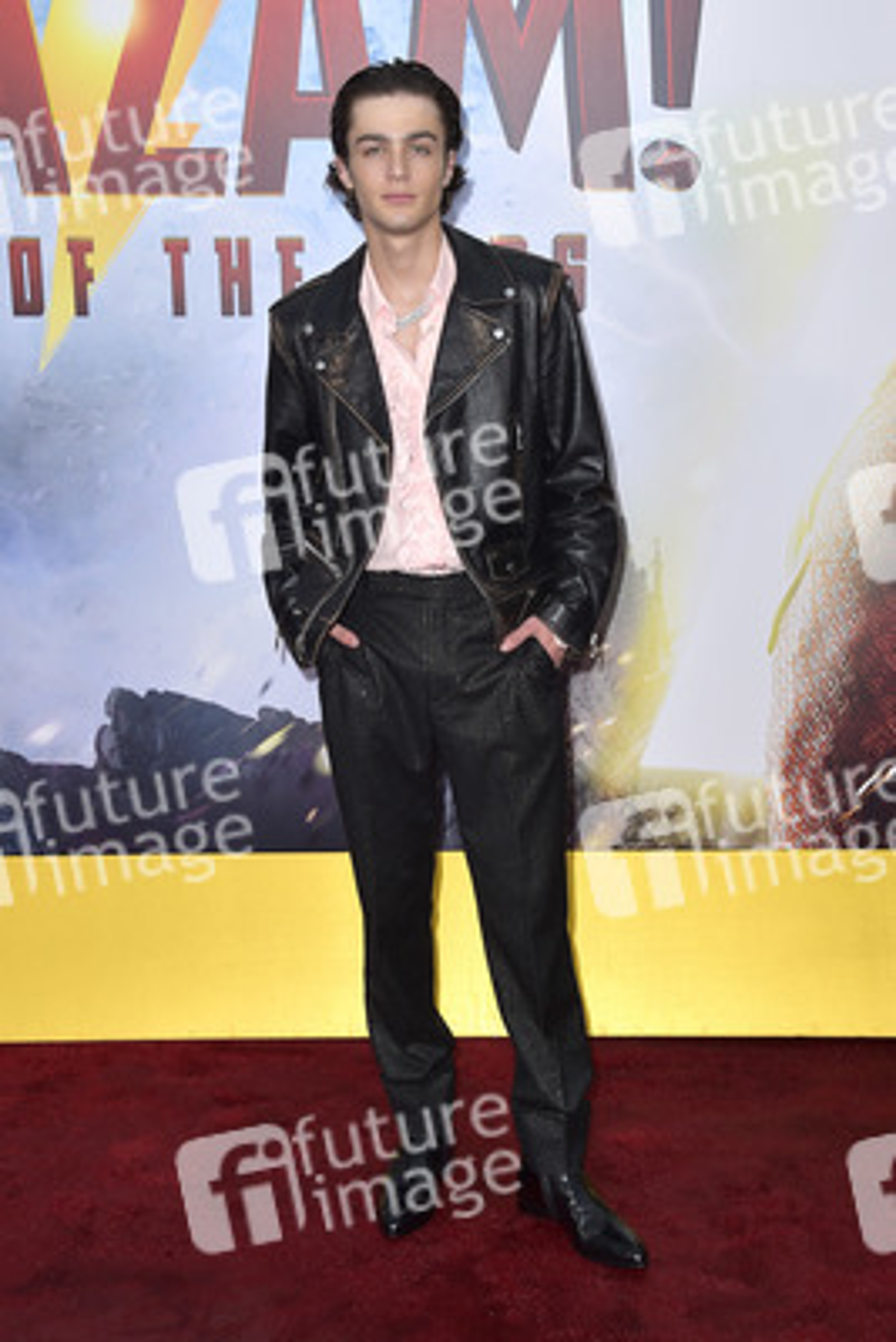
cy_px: 671
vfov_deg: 39.6
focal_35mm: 50
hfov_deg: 27.0
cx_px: 448
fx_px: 1865
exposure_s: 1/250
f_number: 6.3
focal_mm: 50
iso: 400
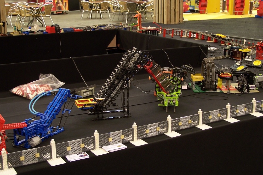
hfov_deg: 36.9
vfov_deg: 25.1
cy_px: 86
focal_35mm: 54
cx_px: 132
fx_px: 395
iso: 80
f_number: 3
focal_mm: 8.5
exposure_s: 1/2
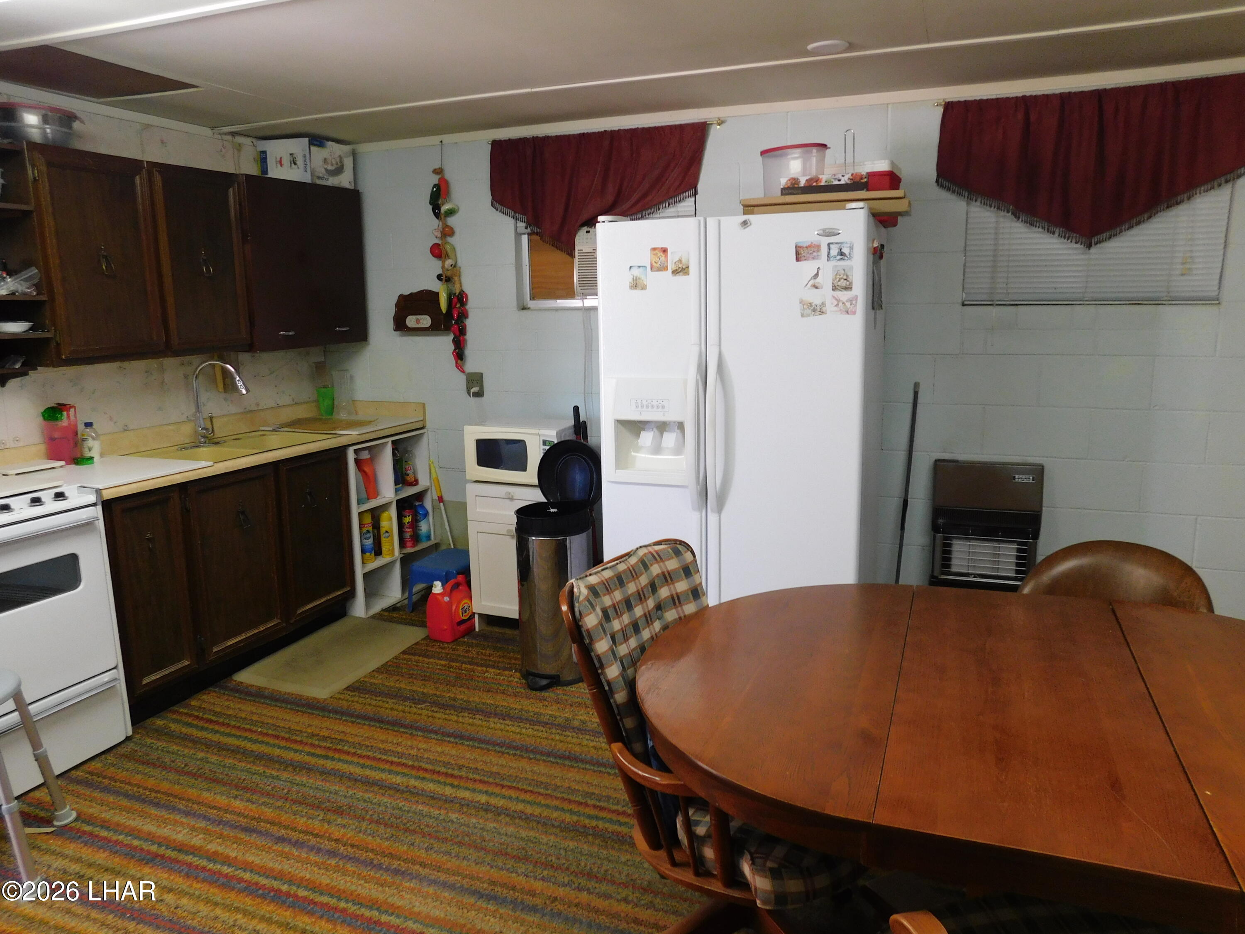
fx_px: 863
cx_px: 622
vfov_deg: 56.8
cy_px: 467
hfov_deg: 71.6
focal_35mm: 24
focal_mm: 4.1
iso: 220
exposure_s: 1/30
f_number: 3
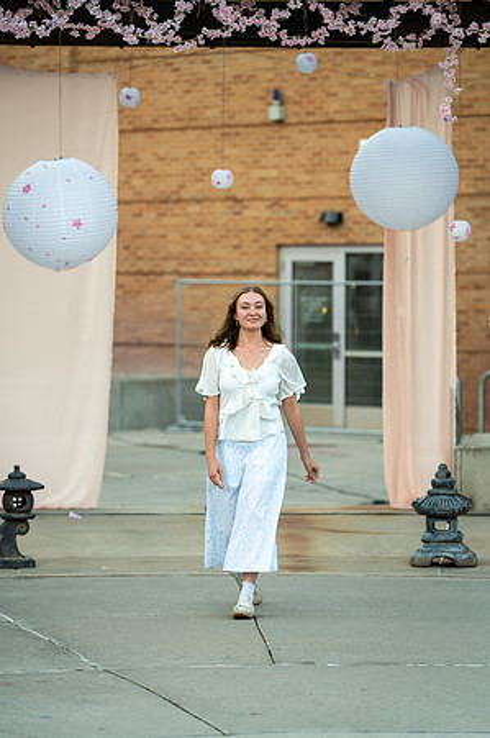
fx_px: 2967
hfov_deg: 9.4
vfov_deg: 14.2
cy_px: 369
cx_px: 245
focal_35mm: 145
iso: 160
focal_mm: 145
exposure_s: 1/200
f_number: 2.8
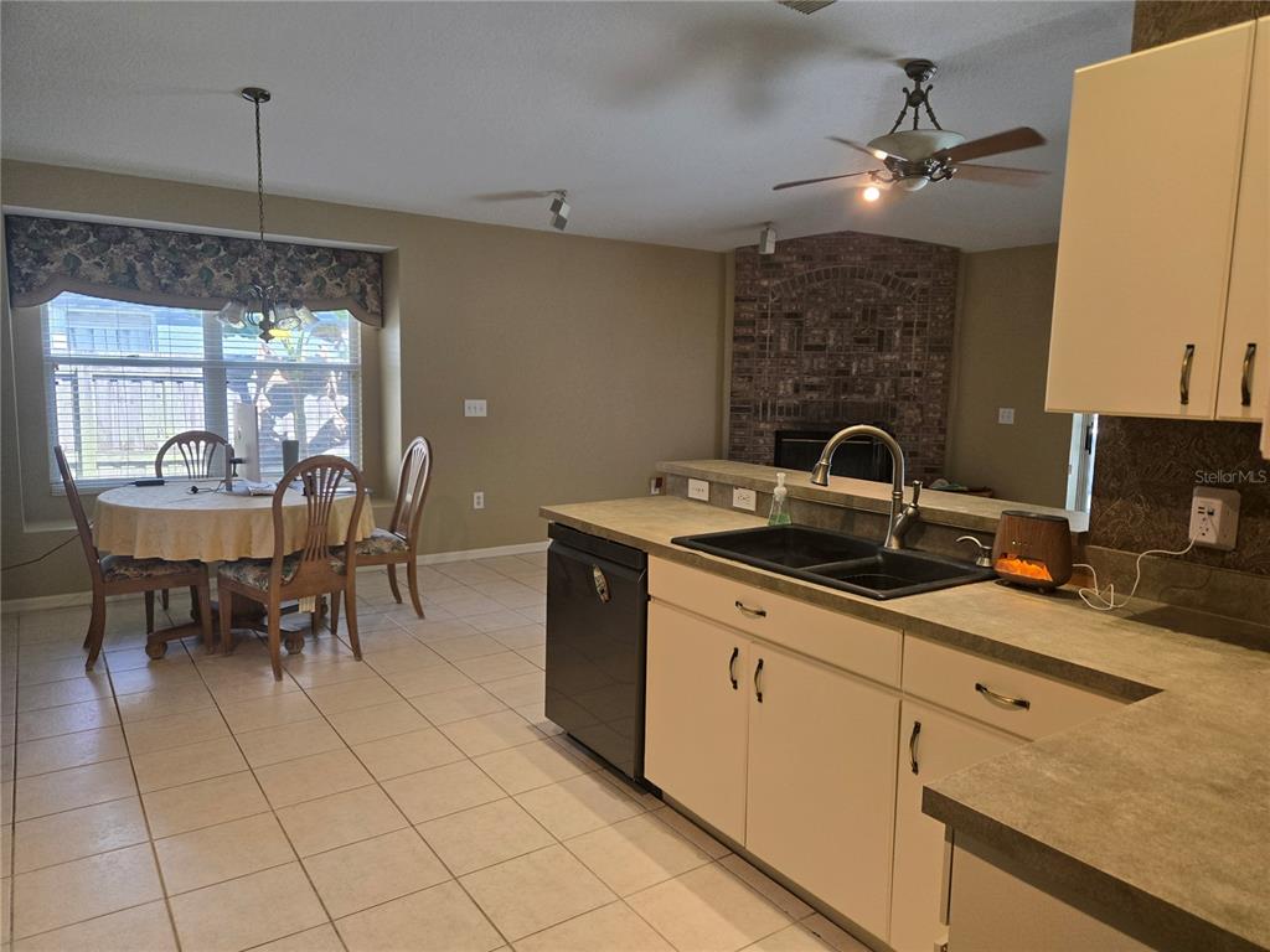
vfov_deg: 58.9
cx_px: 635
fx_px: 844
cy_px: 476
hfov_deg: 73.9
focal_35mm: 23
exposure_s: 1/120
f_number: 1.8
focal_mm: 5.4
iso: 160
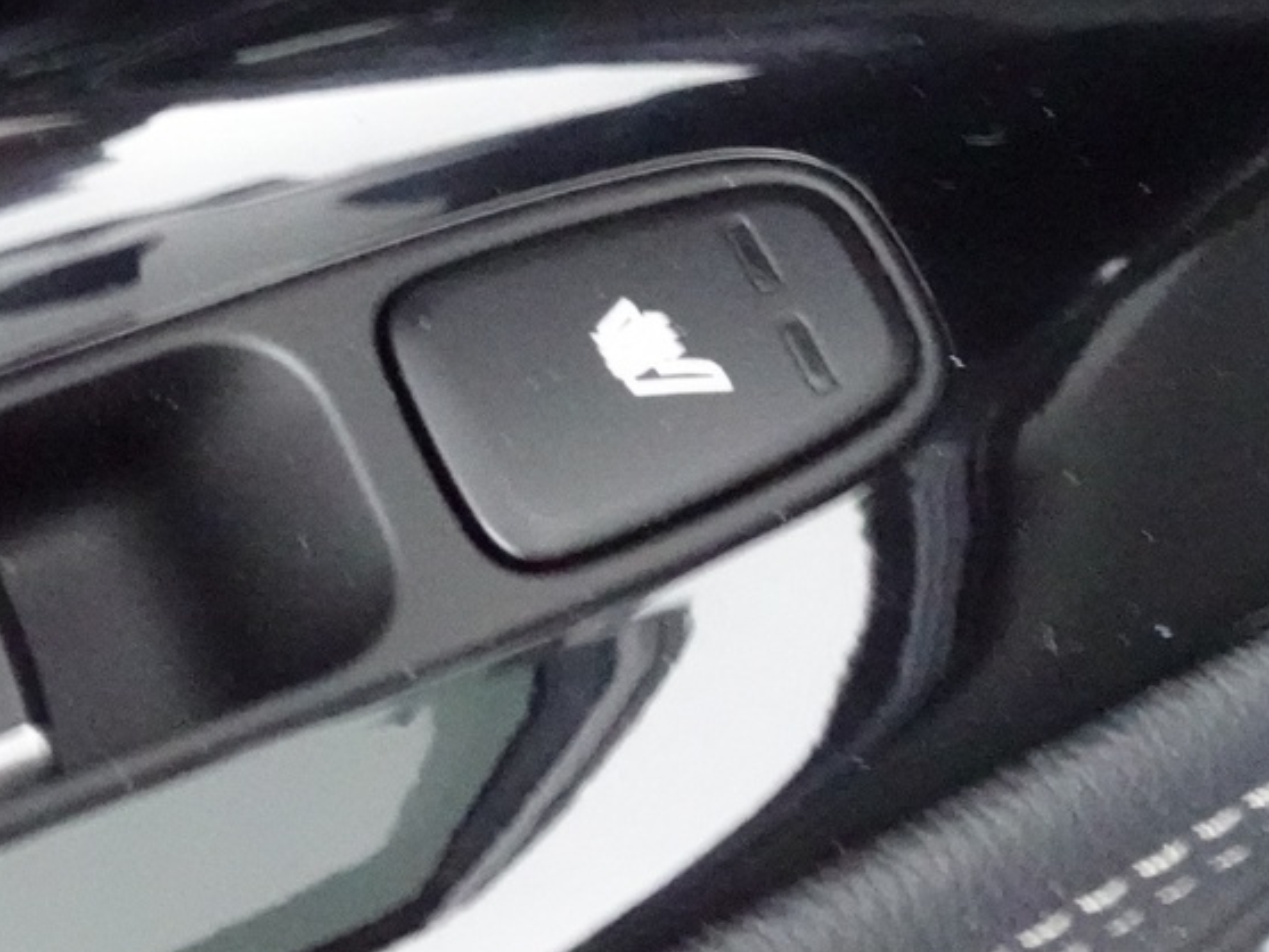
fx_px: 2273
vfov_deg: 23.6
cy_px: 424
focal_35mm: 62
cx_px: 241
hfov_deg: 30.4
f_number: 3.5
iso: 3200
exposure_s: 1/6
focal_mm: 4.25
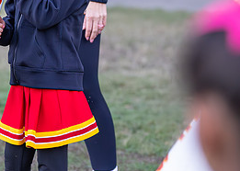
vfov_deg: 4.0
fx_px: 2438
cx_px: 58
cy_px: 9
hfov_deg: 5.6
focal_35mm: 358
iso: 1600
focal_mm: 105
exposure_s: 1/1600
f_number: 2.8
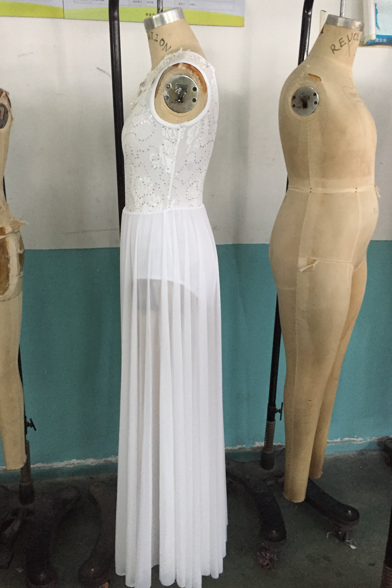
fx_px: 506
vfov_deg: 60.3
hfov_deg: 42.3
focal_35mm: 31
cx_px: 188
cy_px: 292
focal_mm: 4.15
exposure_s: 1/17
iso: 250
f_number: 2.2
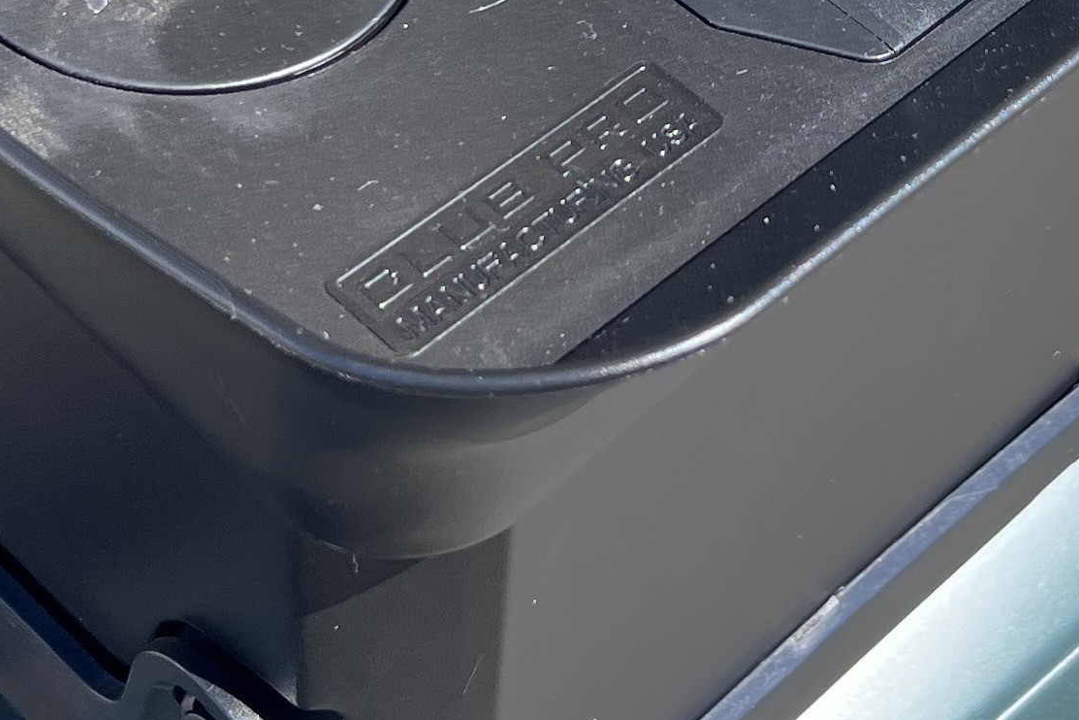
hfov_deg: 20.5
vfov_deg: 13.4
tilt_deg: -41.2
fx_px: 2937
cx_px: 936
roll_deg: -1.2
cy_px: -245
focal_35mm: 98
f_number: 1.5
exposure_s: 1/1311
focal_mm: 5.7
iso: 50
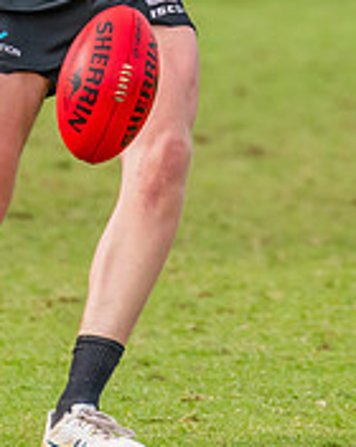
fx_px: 23498
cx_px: 242
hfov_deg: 0.9
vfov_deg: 1.1
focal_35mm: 1778
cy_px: -84
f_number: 5.6
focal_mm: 380
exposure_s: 1/1600
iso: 800
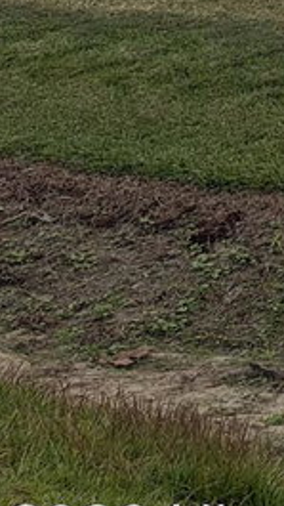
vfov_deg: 12.1
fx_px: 2116
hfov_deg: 5.5
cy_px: -512
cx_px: 1479
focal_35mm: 158
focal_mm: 6.93
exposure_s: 1/4329
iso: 64
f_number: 1.8
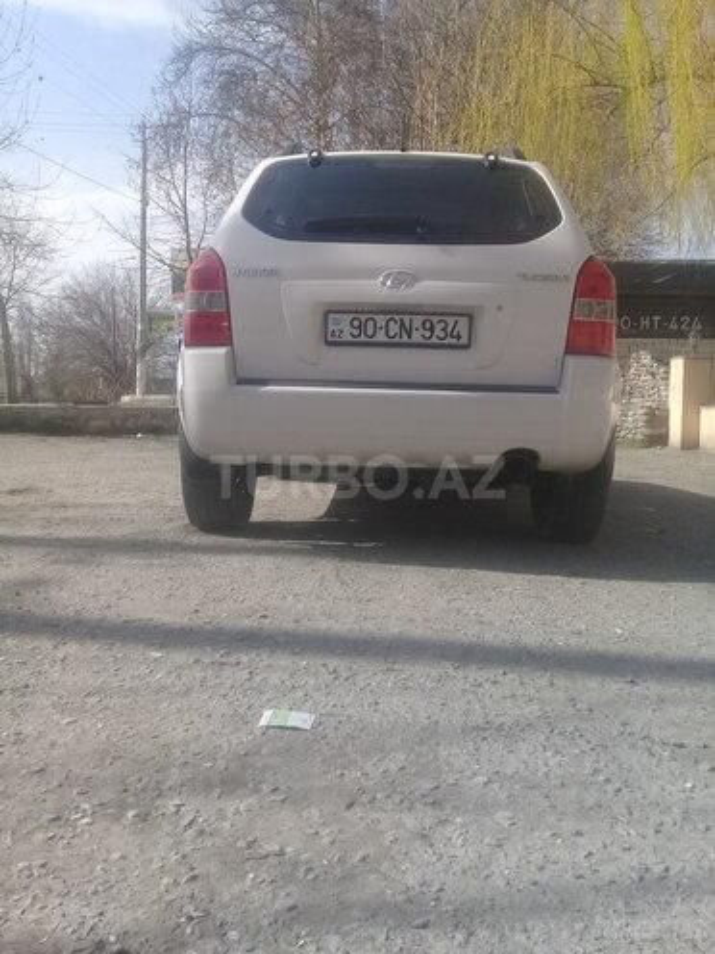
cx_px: 358
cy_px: 477
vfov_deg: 58.4
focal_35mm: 31
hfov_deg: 45.4
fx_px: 854
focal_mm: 3.3
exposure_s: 1/1048
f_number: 2.2
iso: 50
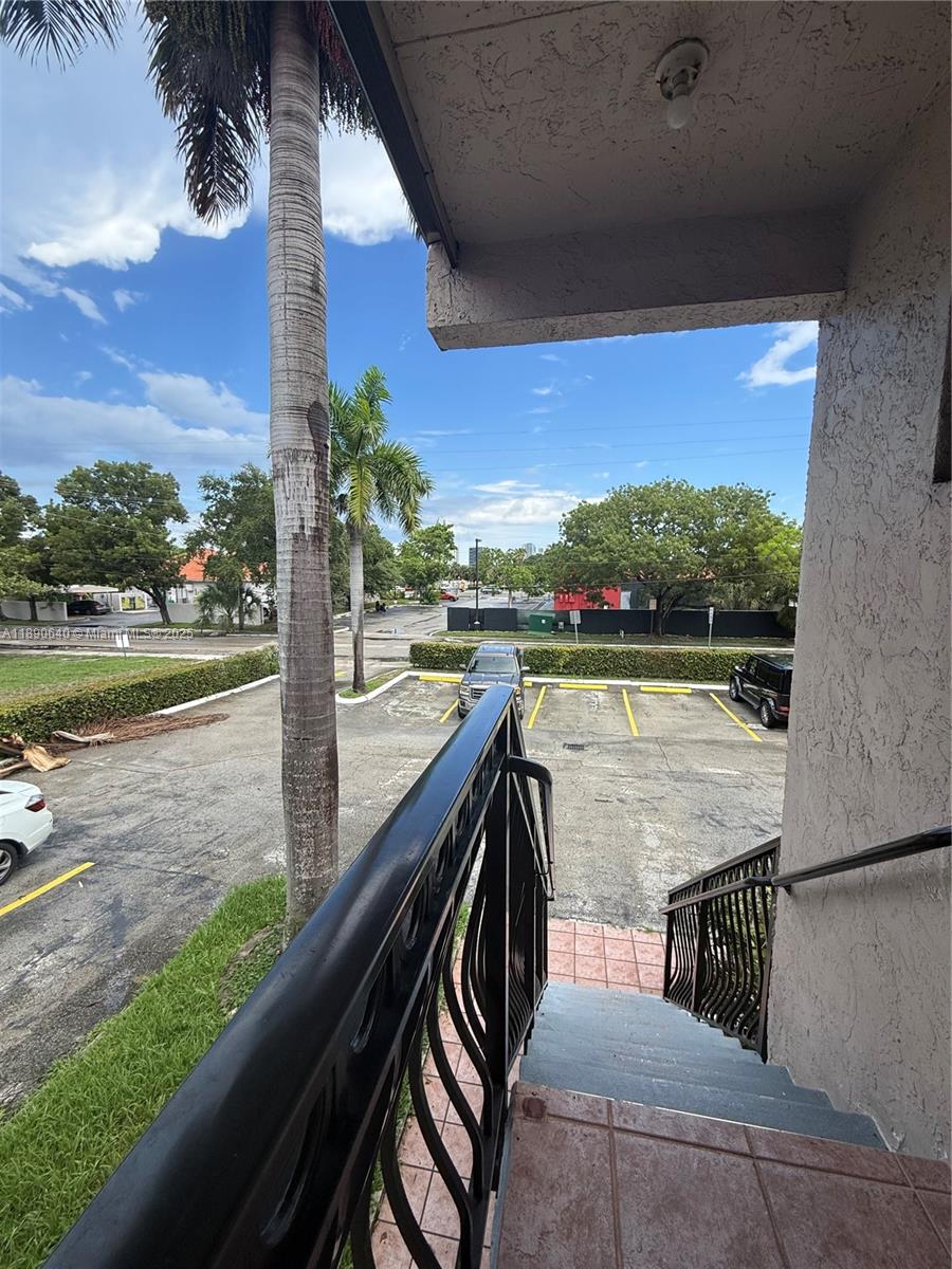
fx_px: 513
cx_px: 476
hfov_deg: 85.7
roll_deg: -0.1
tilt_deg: -5.8
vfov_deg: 102.1
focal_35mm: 14
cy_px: 634
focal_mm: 2.22
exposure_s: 1/820
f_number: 2.2
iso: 50
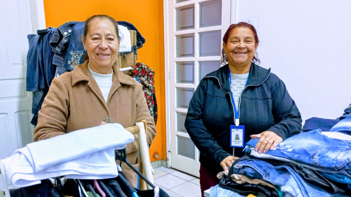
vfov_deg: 35.5
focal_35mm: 33
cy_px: 119
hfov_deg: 59.1
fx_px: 307
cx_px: 143
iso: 250
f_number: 1.8
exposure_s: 1/30
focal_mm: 4.6
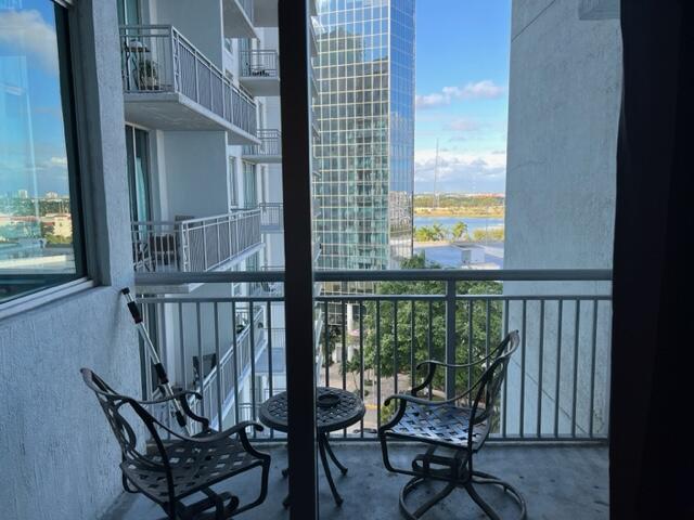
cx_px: 347
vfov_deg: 53.1
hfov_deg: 67.3
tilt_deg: -7.5
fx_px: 521
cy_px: 260
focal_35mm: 26
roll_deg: -0.1
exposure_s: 1/377
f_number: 1.5
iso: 50
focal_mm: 5.7
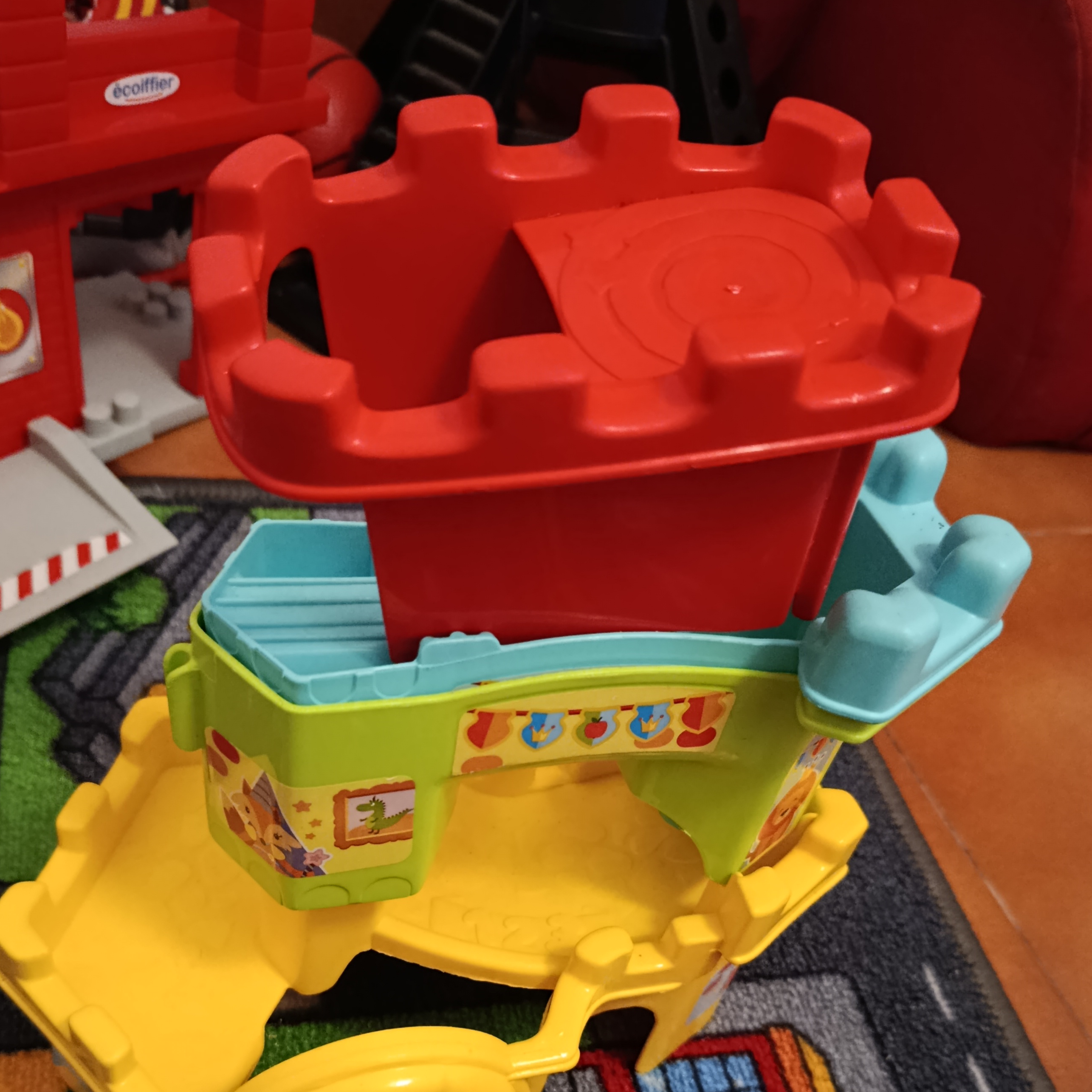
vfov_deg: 47.8
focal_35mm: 33
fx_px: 1178
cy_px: 823
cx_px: 517
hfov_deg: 49.7
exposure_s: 1/20
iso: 3521
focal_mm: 5.24
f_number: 1.7
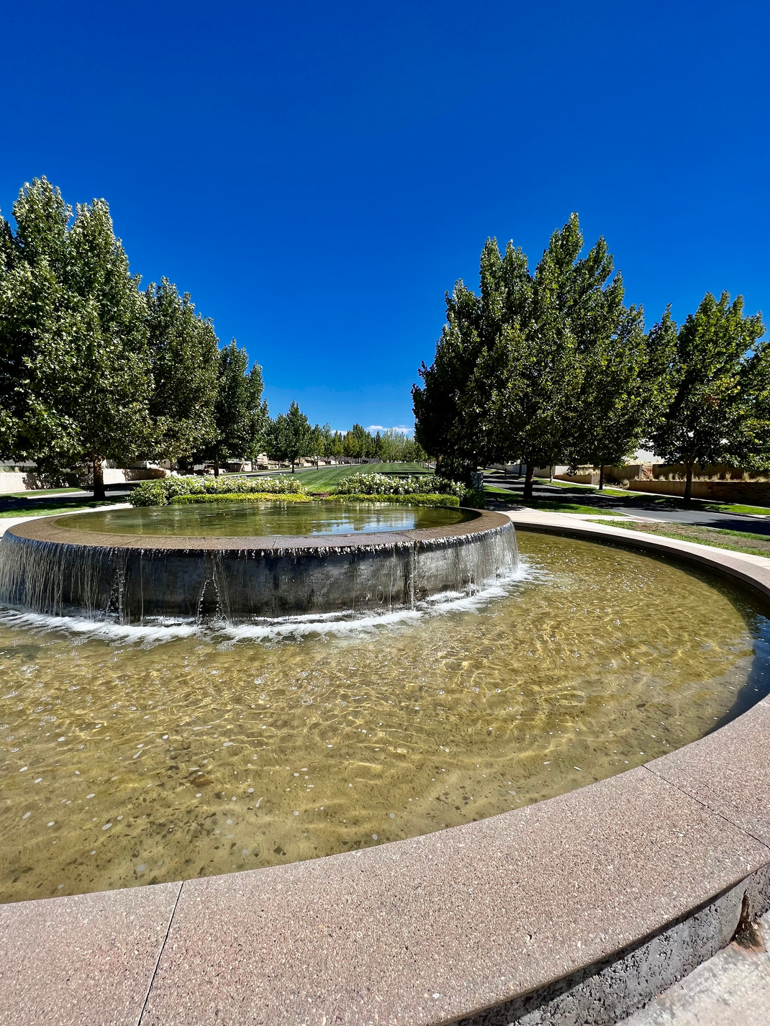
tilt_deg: -7.9
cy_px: 532
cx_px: 397
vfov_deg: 102.0
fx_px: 415
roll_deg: -0.3
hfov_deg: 85.7
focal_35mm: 14
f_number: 1.8
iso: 32
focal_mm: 1.57
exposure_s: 1/1449
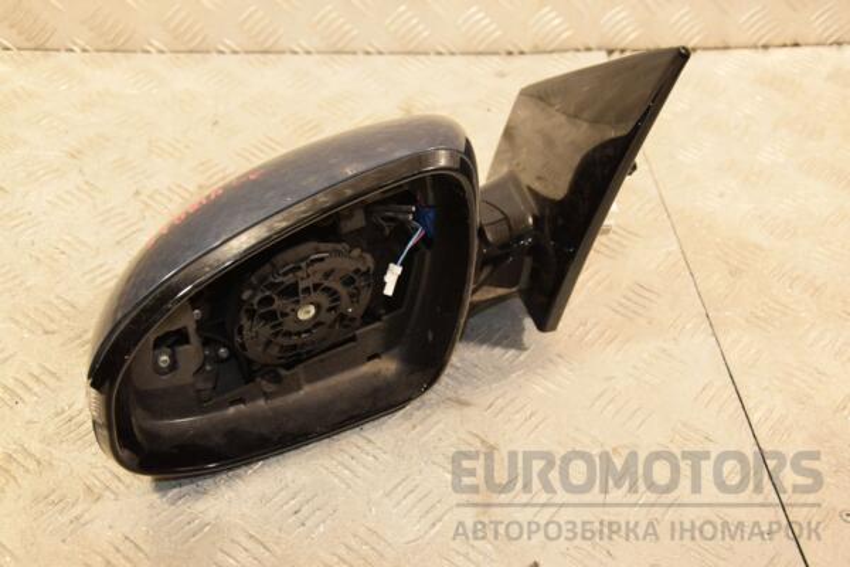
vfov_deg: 28.1
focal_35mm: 48
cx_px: 425
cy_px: 284
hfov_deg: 41.1
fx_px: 1133
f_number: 5
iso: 800
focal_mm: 32
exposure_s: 1/160
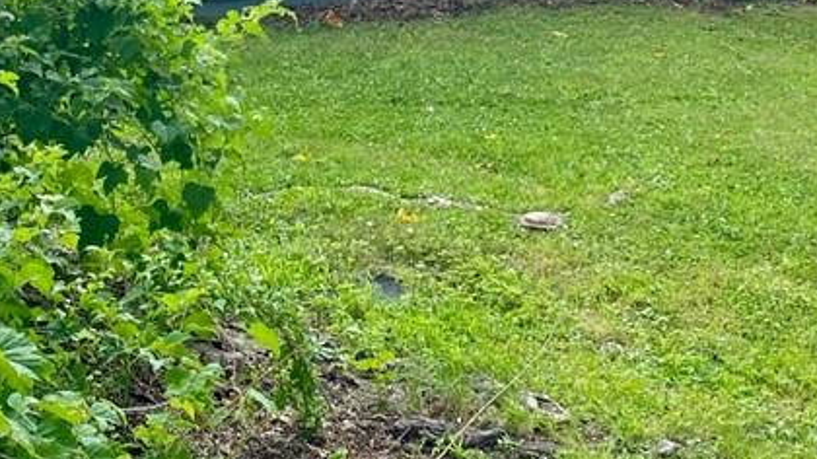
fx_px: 1494
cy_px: -274
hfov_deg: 30.6
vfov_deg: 15.7
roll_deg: +0.2
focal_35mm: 69
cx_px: 403
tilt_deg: +0.2
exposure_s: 1/884
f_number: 1.8
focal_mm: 4.25
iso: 32
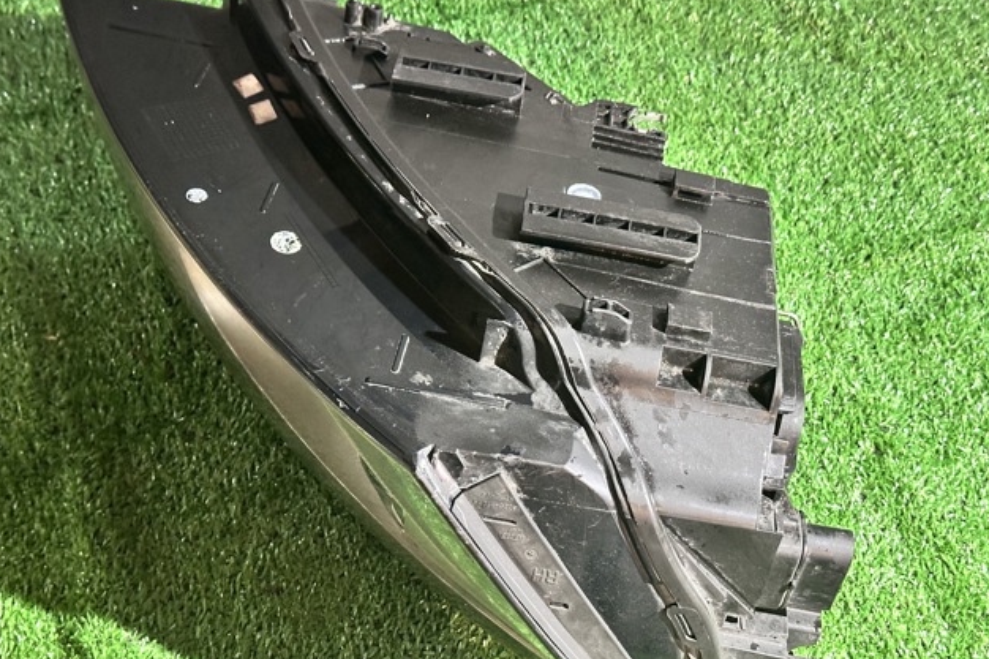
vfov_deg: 26.5
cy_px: 348
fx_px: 1401
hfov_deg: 38.9
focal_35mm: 51
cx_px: 501
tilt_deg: -58.5
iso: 640
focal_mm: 6.86
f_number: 1.78
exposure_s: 1/30
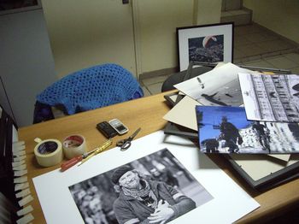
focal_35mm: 35
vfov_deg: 40.7
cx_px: 150
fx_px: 302
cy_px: 112
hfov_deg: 52.7
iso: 320
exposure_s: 1/25
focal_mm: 5.8
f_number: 2.6
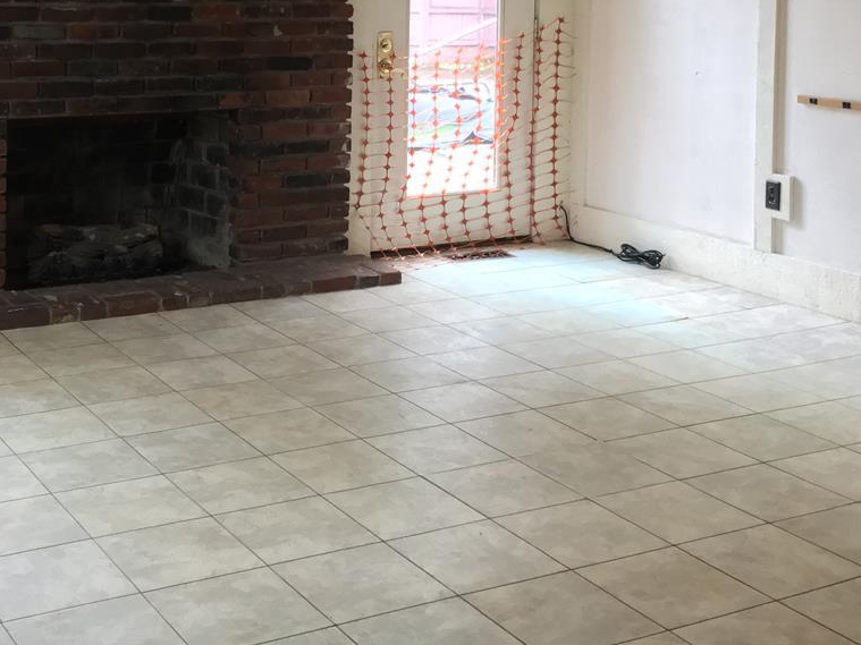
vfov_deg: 25.5
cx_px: 271
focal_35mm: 55
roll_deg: +0.0
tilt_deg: -4.5
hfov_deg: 34.5
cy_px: 34
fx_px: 1368
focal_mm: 4.15
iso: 200
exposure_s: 1/30
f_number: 2.2
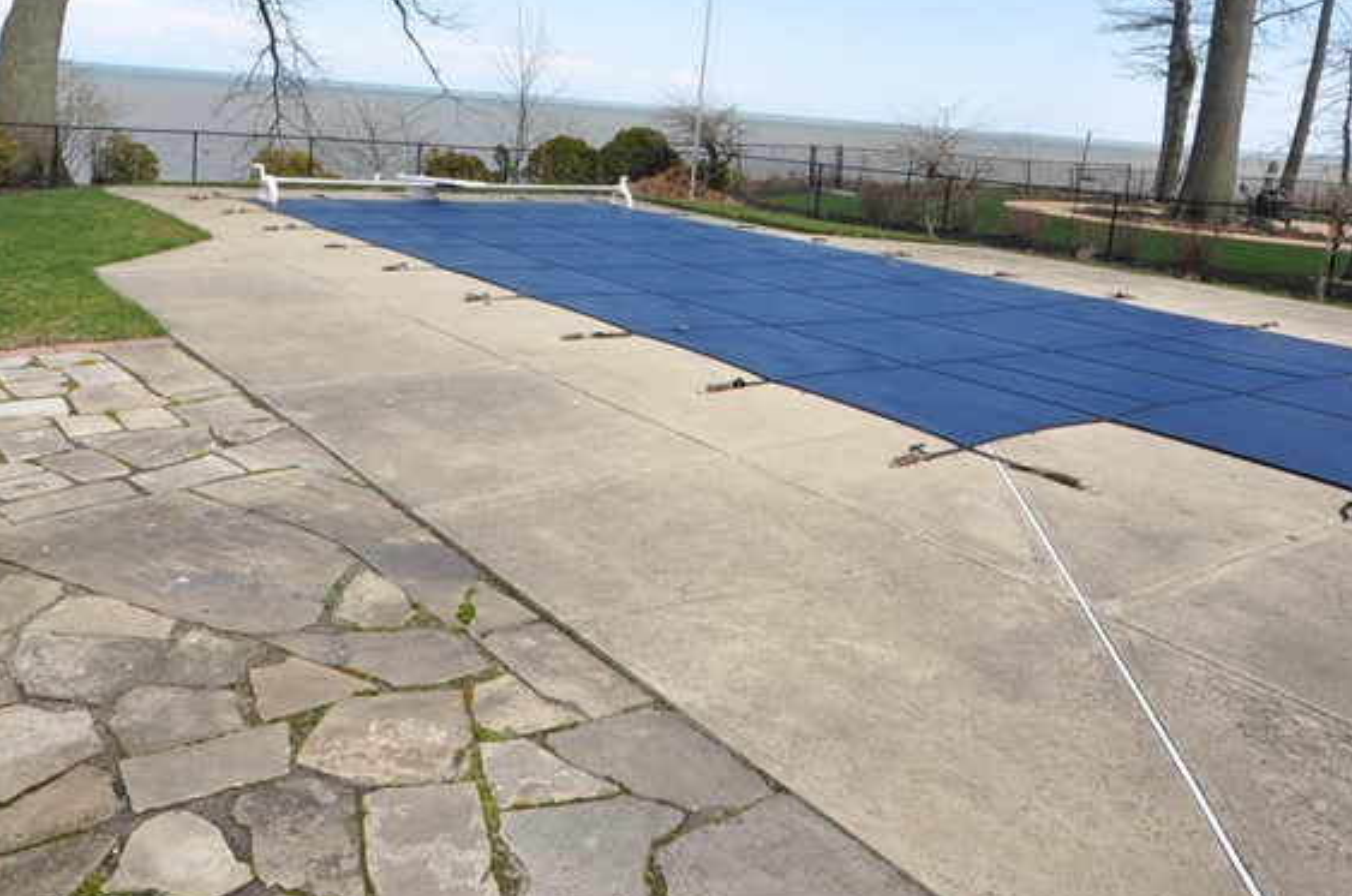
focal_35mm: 29
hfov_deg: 63.7
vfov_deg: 42.5
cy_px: 163
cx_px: 632
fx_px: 1087
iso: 400
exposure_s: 1/400
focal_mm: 10
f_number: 11
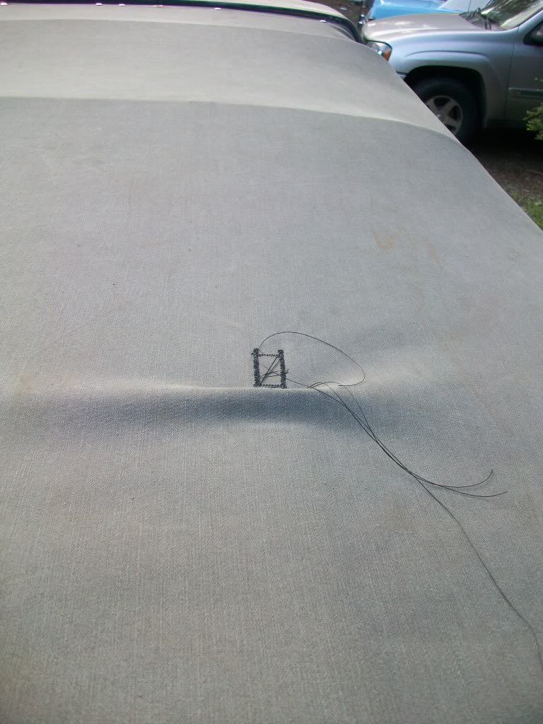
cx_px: 272
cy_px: 362
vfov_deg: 56.8
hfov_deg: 44.2
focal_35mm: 32
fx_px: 669
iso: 64
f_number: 2.8
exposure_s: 1/80
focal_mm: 5.7
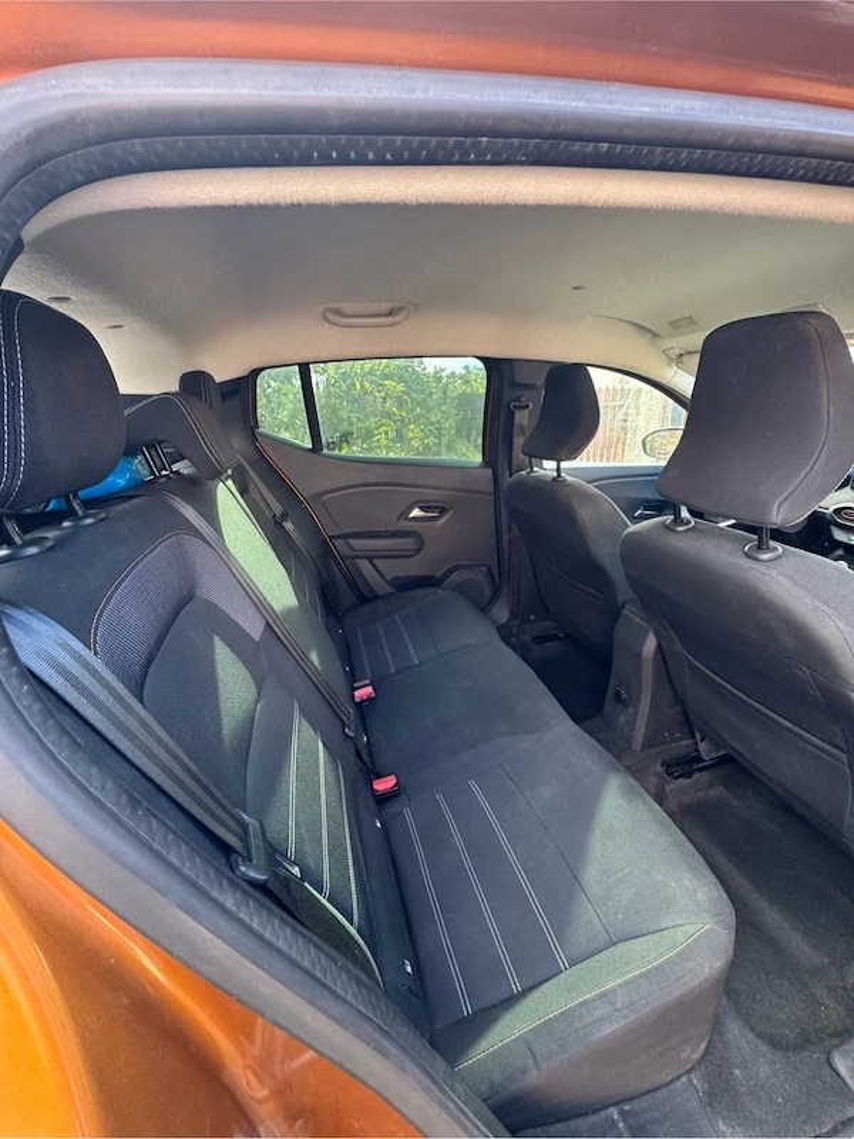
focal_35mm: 14
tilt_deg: -19.2
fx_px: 461
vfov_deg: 102.1
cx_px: 427
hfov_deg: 85.7
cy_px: 570
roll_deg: -0.4
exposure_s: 1/99
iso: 250
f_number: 2.2
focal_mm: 2.22
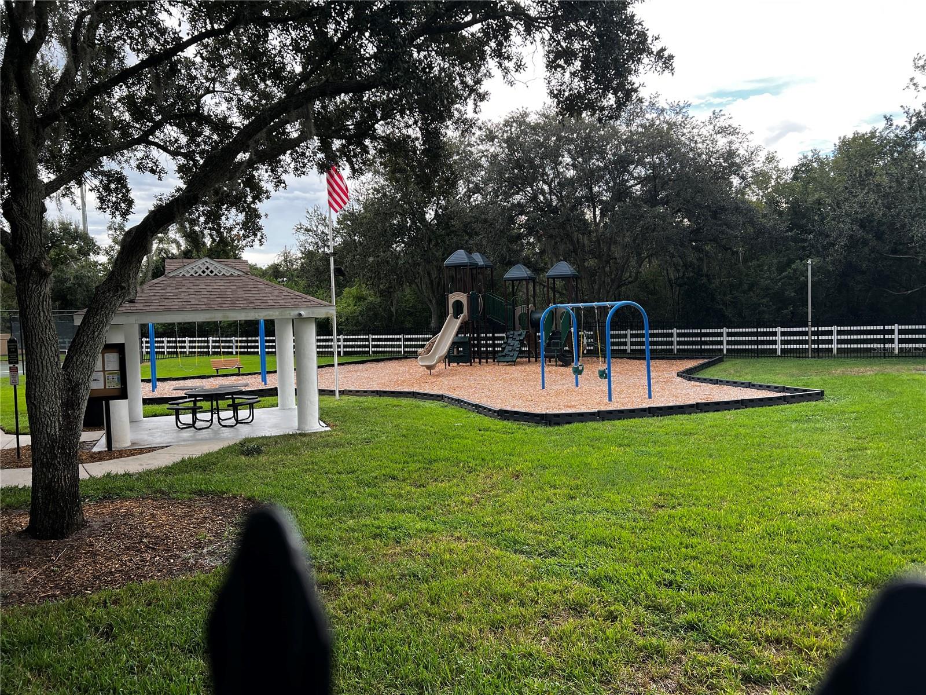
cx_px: 463
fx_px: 696
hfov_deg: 67.3
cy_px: 348
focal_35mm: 26
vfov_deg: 53.1
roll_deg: +1.9
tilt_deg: -3.6
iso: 40
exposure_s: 1/284
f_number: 1.5
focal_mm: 5.7
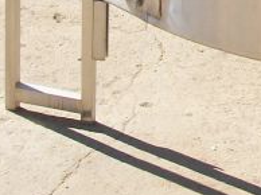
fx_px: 1273
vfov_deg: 8.5
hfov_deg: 11.5
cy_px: -110
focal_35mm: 169
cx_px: 311
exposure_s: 1/100
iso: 80
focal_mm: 5.7
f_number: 8.8
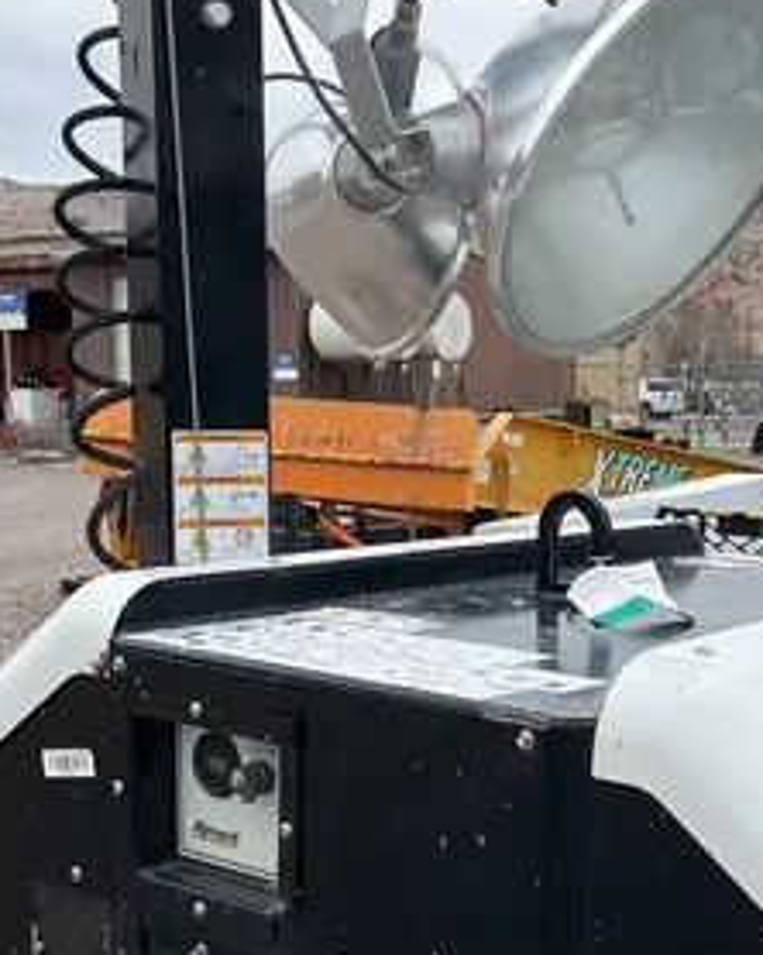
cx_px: 632
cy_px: 744
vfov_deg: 27.8
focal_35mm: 67
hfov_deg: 22.4
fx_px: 1893
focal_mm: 5.1
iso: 50
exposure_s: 1/2825
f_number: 1.6
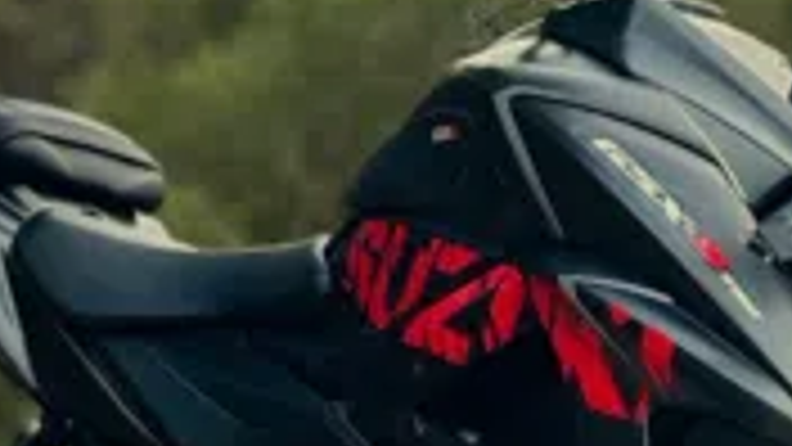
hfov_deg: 11.3
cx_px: 540
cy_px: -104
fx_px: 3990
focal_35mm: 190
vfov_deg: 6.3
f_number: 1.78
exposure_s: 1/235
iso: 80
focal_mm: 6.86
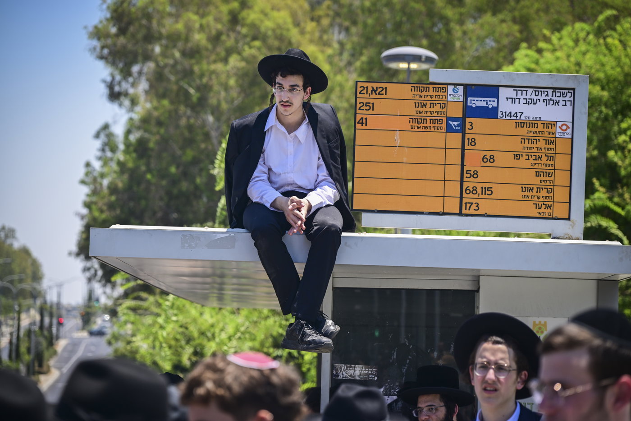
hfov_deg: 19.5
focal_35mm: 105
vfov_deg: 13.0
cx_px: 316
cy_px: 210
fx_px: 1840
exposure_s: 1/1000
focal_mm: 105
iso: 200
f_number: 4.5
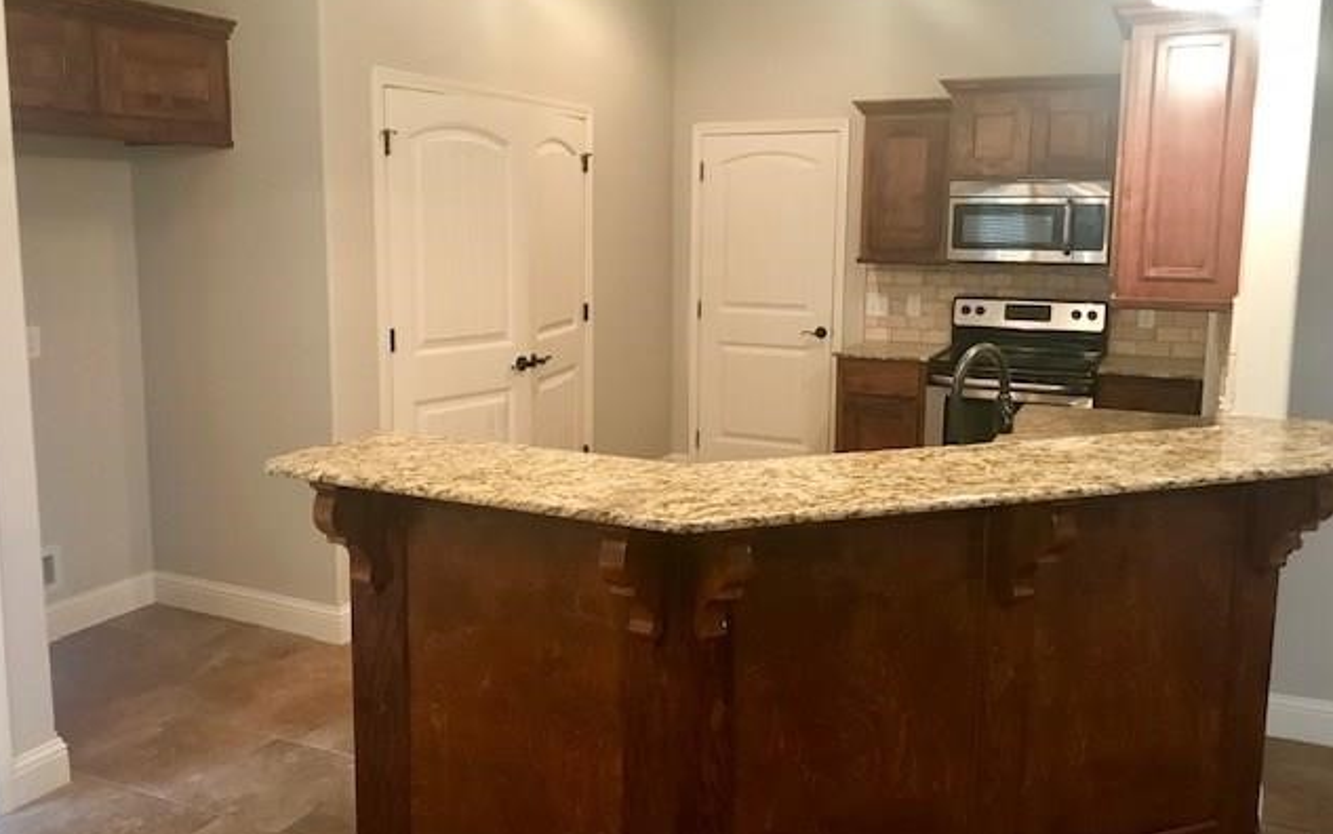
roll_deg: -0.6
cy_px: 377
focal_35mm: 30
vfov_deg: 41.8
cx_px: 663
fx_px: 1090
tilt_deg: -9.1
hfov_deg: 62.9
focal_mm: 3.99
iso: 64
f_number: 1.8
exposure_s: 1/15
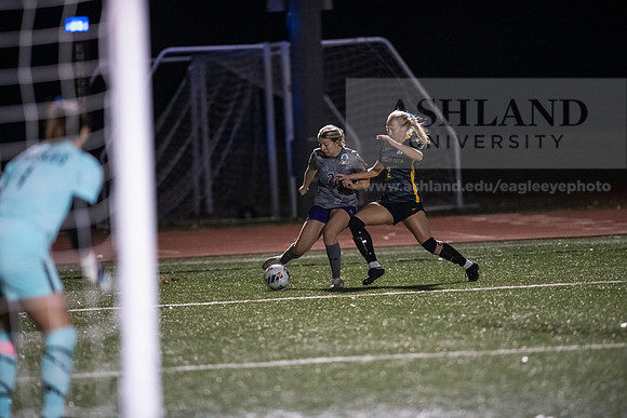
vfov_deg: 4.6
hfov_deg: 6.9
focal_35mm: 300
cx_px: 314
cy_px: 209
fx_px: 5226
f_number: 2.8
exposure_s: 1/1000
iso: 8000
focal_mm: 300
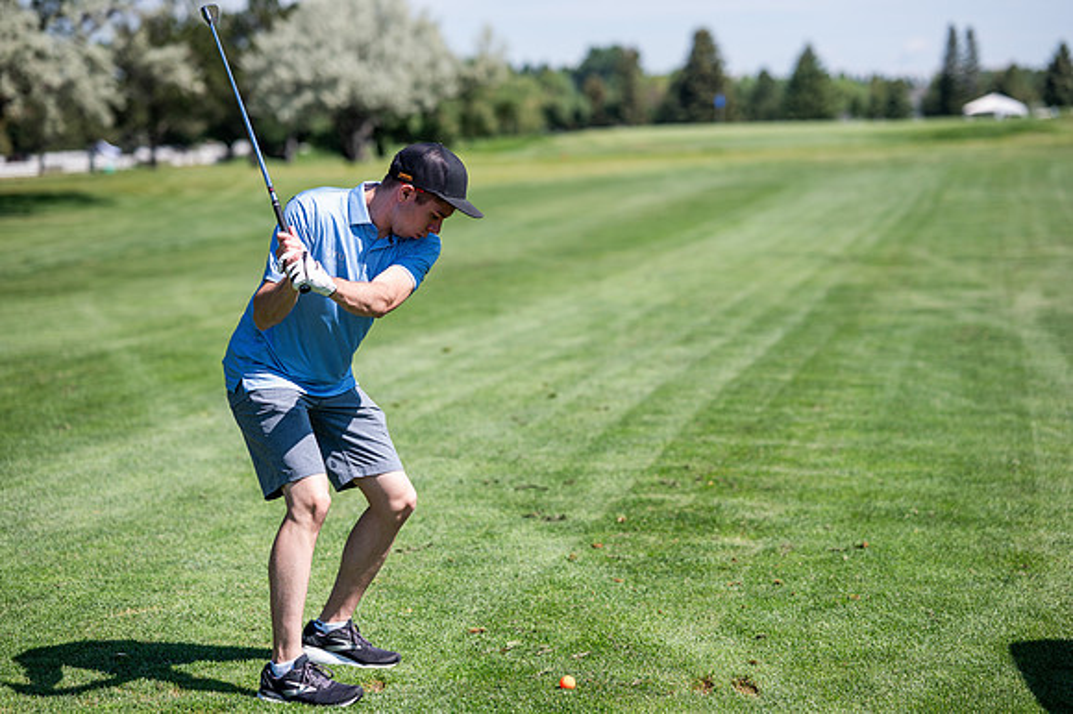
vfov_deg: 16.1
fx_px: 2532
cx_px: 536
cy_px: 357
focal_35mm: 85
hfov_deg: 23.9
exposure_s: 1/1600
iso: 100
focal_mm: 85
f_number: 2.5
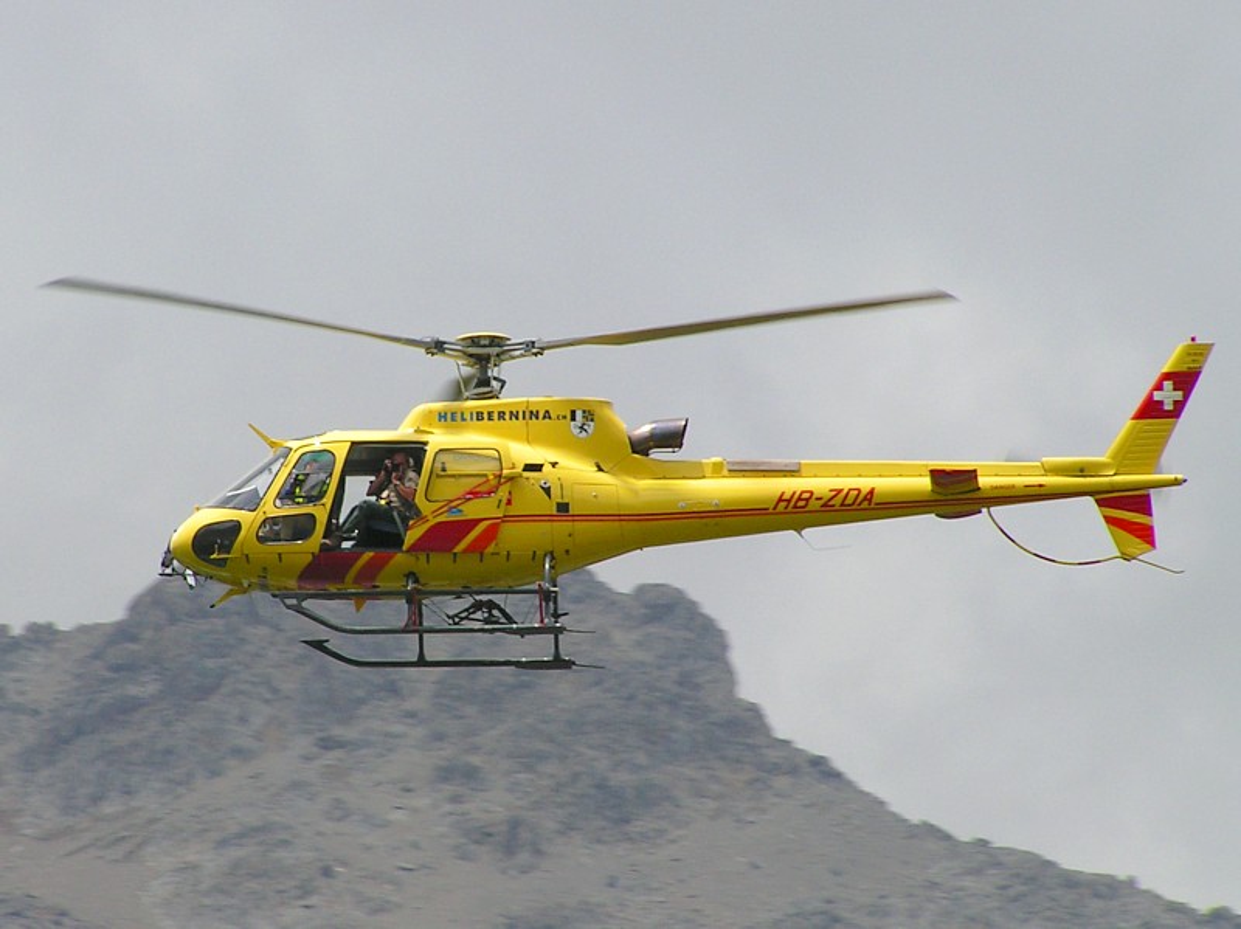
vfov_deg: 4.4
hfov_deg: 5.9
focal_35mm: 335
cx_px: 620
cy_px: 464
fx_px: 12003
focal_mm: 55.6
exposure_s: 1/500
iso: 50
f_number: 6.3
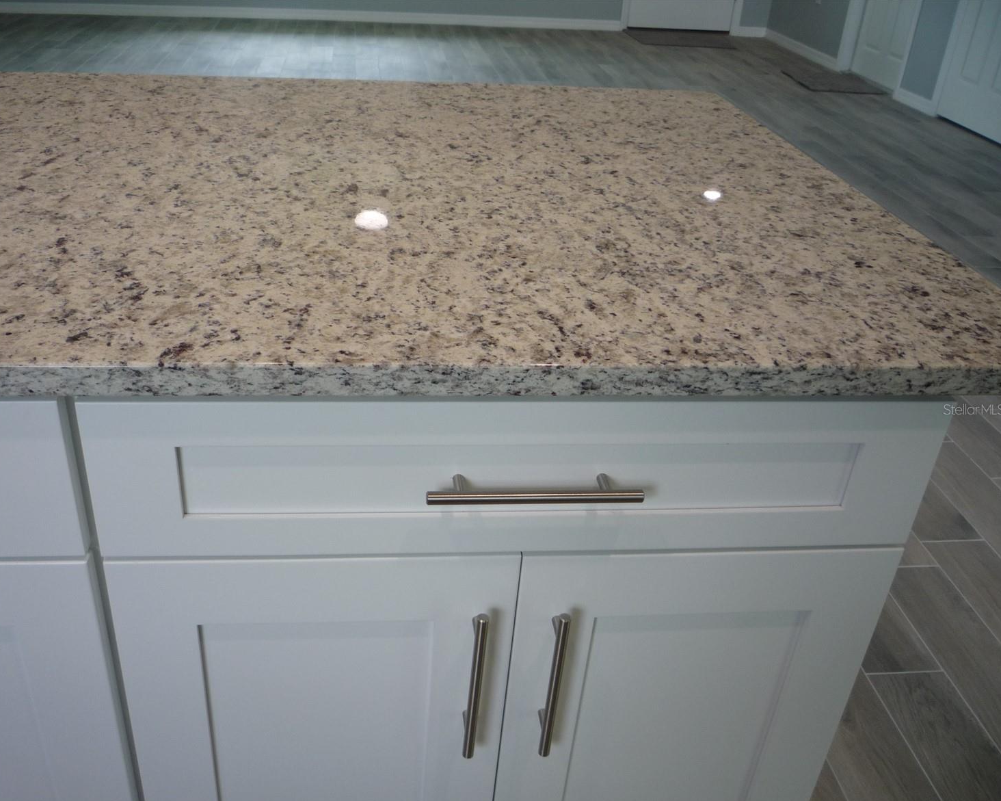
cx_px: 461
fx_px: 948
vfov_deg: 45.8
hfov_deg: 55.6
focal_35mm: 32
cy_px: 409
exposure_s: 1/40
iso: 100
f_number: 3.3
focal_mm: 5.2
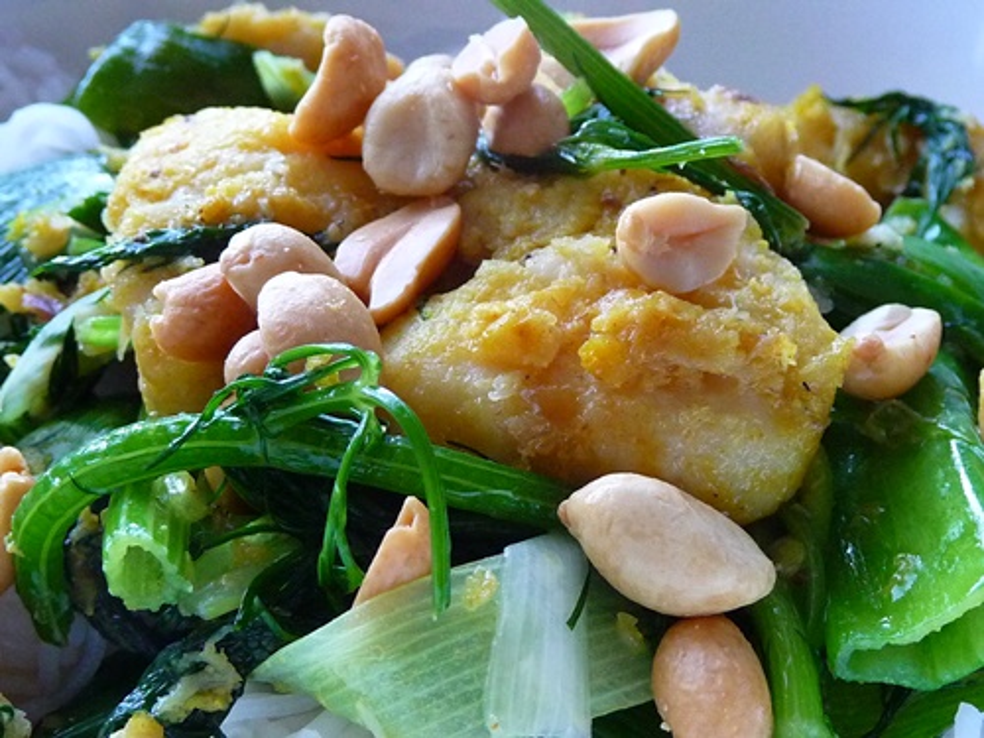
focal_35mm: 64
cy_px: 369
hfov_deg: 30.3
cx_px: 492
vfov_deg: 22.9
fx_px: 1819
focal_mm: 6.3
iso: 400
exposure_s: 1/25
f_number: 3.8
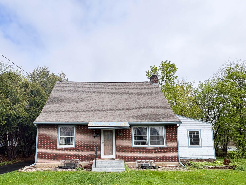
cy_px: 124
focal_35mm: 19
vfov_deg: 66.7
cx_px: 107
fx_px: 135
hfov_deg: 84.2
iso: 50
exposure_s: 1/1250
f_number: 2.2
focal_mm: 2.22
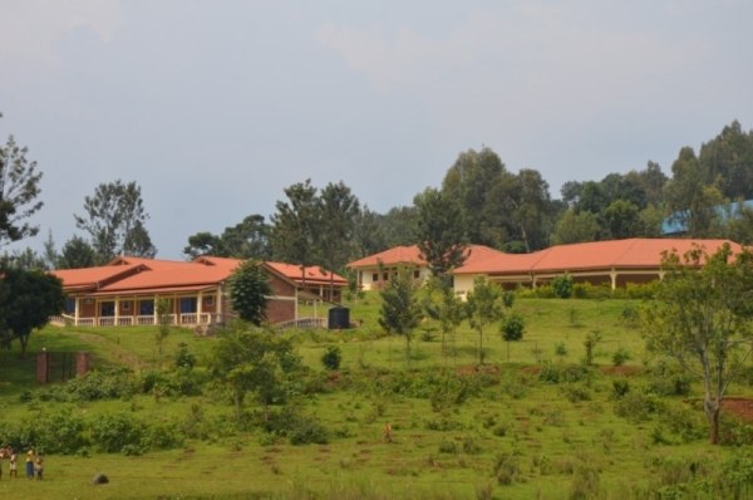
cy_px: 250
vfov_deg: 17.4
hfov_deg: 26.0
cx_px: 376
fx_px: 1629
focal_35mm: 78
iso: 100
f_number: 8
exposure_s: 1/250
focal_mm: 52
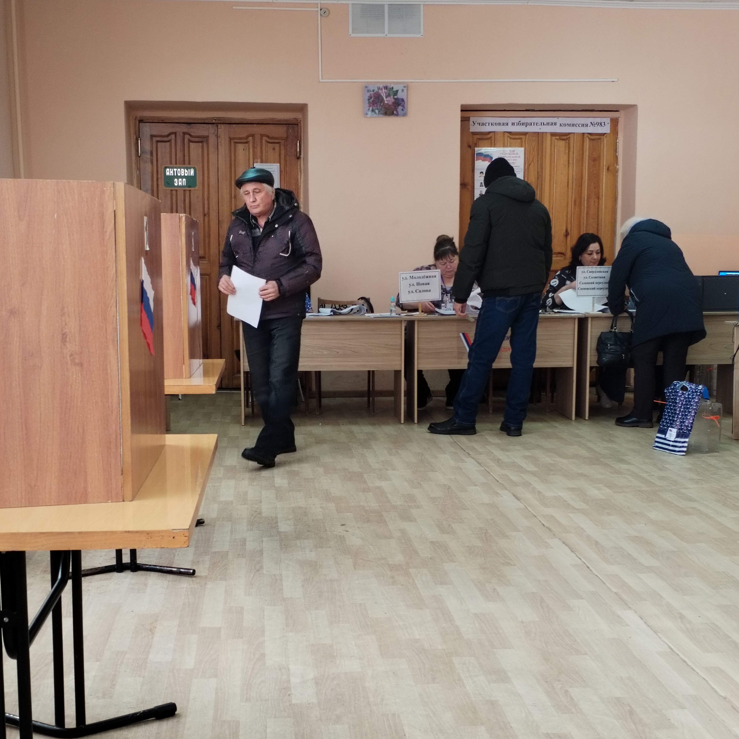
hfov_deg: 31.1
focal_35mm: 55
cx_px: 366
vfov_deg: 31.0
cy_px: 455
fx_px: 1328
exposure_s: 1/60
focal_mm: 4.75
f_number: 1.8
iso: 289
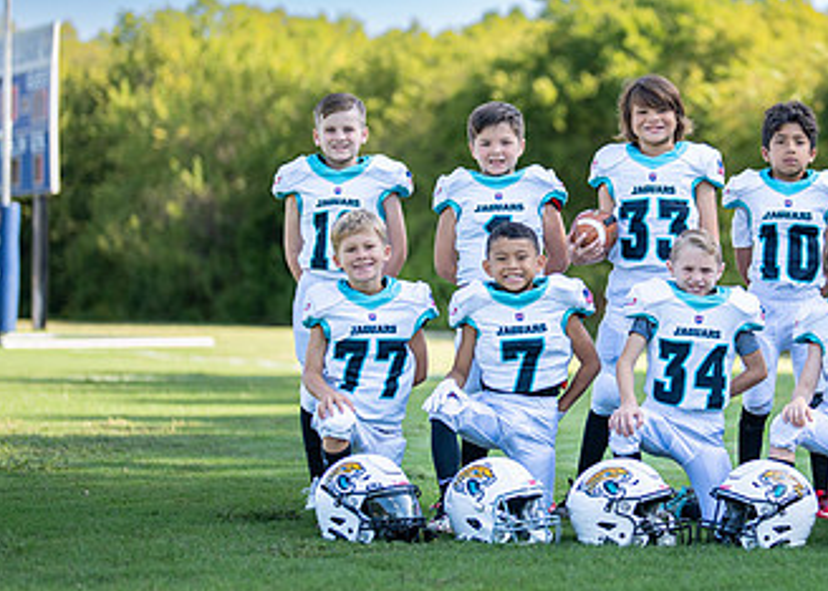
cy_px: 270
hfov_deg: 19.2
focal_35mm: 103
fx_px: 2421
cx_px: 695
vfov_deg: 13.9
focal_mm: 50
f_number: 1.2
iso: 100
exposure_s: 1/2000
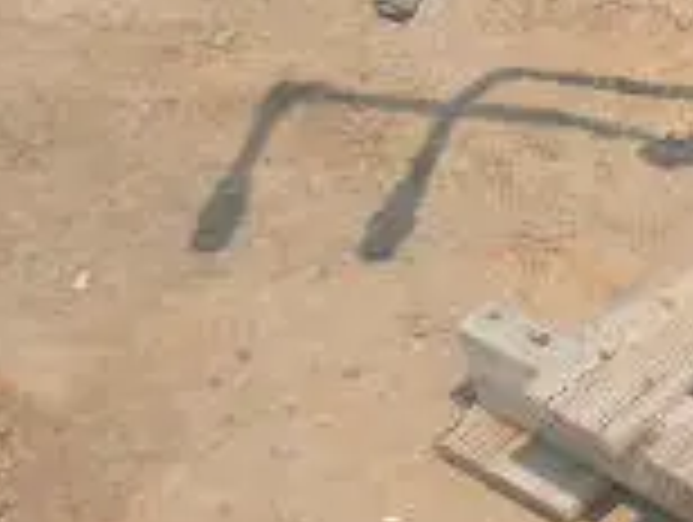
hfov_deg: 15.3
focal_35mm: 116
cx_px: 1134
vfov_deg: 12.6
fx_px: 2326
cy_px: -4
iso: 64
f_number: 8.5
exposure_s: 1/160
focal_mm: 5
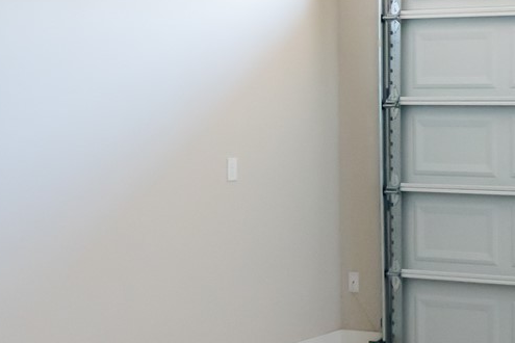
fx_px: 1130
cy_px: 139
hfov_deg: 23.7
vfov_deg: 17.3
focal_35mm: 79
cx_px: 598
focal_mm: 12
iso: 800
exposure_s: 1/250
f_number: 4
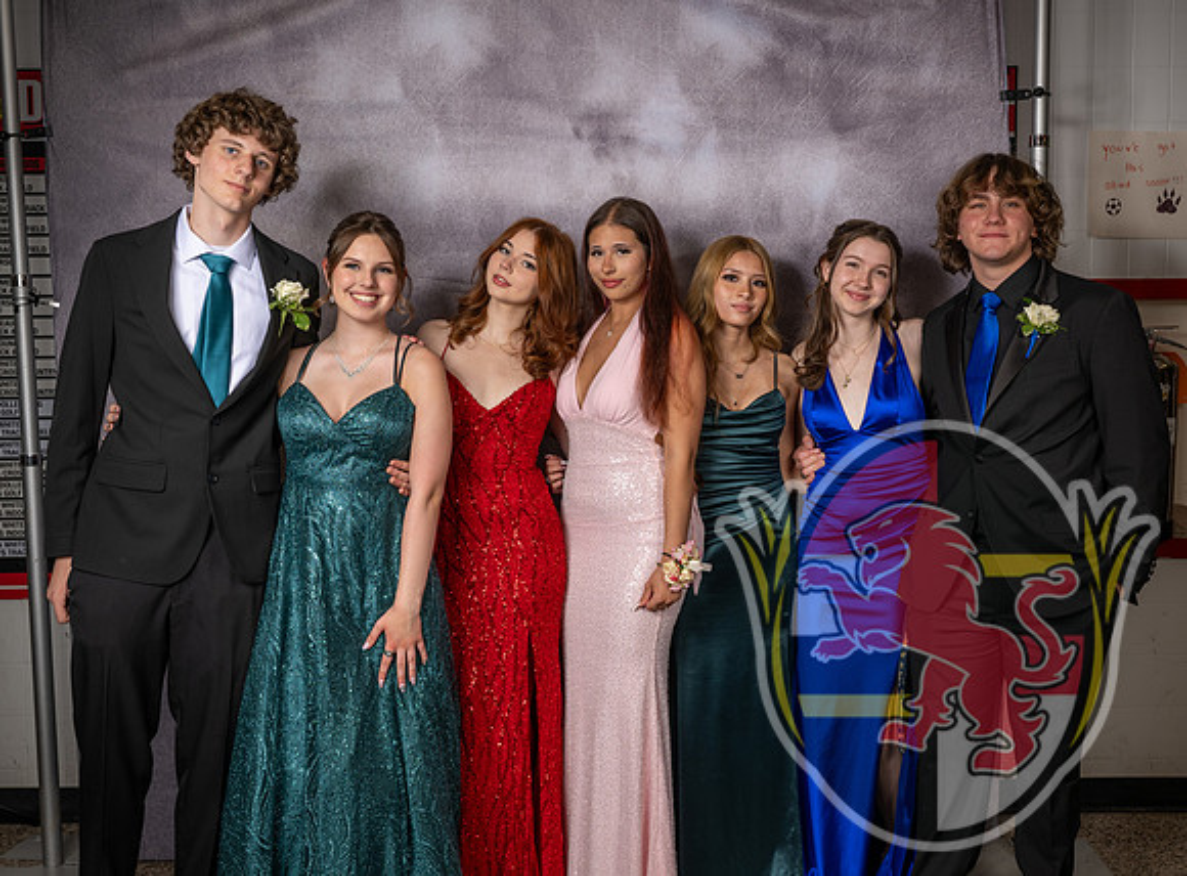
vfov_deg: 36.0
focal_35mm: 40
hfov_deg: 47.5
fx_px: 1348
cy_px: 432
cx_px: 631
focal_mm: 33.5
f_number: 4.5
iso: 50
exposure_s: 1/400
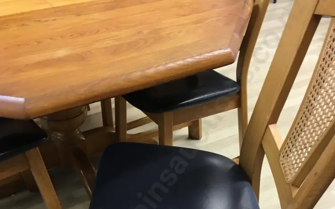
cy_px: 182
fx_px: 383
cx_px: 165
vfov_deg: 29.5
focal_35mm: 42
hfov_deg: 47.2
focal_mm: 4.15
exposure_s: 1/17
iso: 80
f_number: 2.2
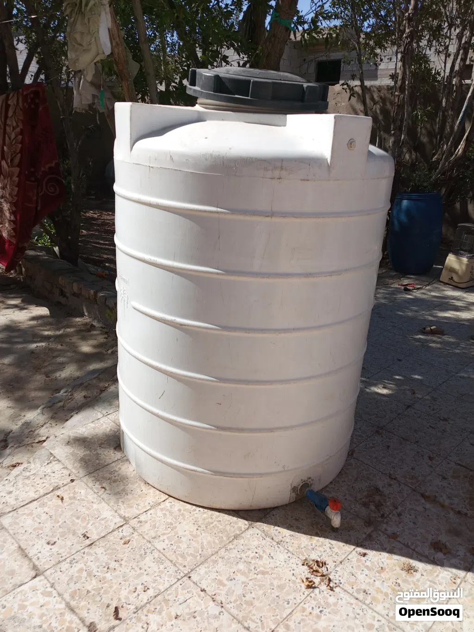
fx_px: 475
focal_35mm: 26
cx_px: 237
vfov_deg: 67.3
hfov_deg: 53.1
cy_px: 316
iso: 100
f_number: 1.85
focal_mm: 3.64
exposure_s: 1/1942
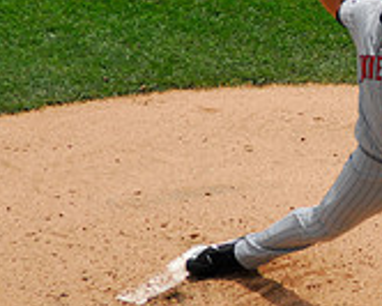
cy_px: 136
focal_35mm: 1474
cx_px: 403
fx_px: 16674
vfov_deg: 1.1
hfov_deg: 1.3
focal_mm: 300
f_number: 5.6
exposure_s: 1/4000
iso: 560
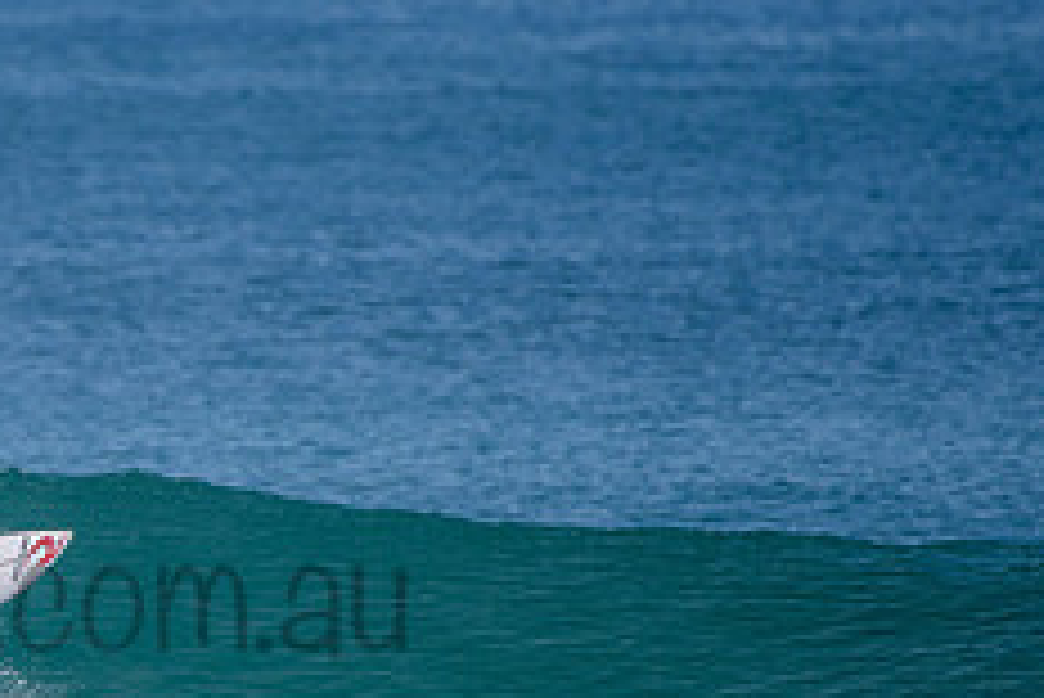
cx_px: -68
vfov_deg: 1.1
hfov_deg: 1.6
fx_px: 36242
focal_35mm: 1249
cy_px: 547
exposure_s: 1/2000
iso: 160
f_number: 5.6
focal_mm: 500
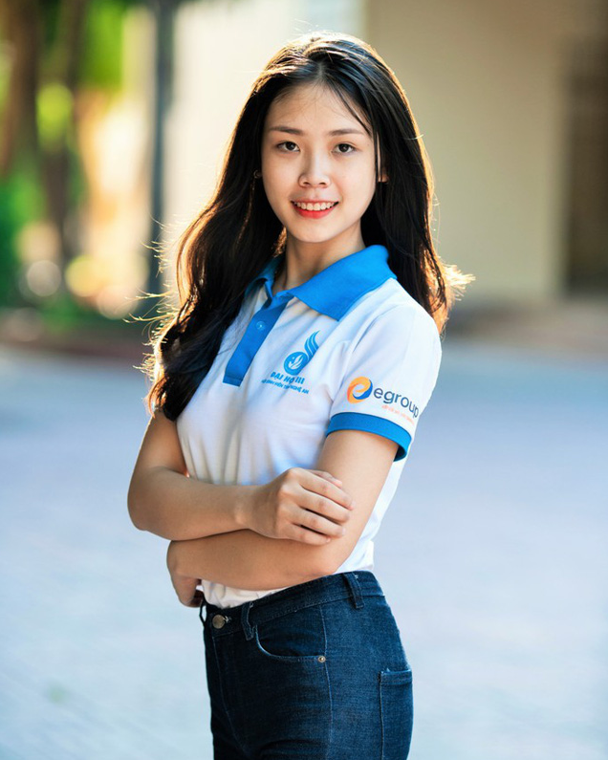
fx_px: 3441
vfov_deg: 12.6
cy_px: 412
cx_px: 304
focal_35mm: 153
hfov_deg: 10.1
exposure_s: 1/320
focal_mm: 135
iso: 250
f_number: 2.8
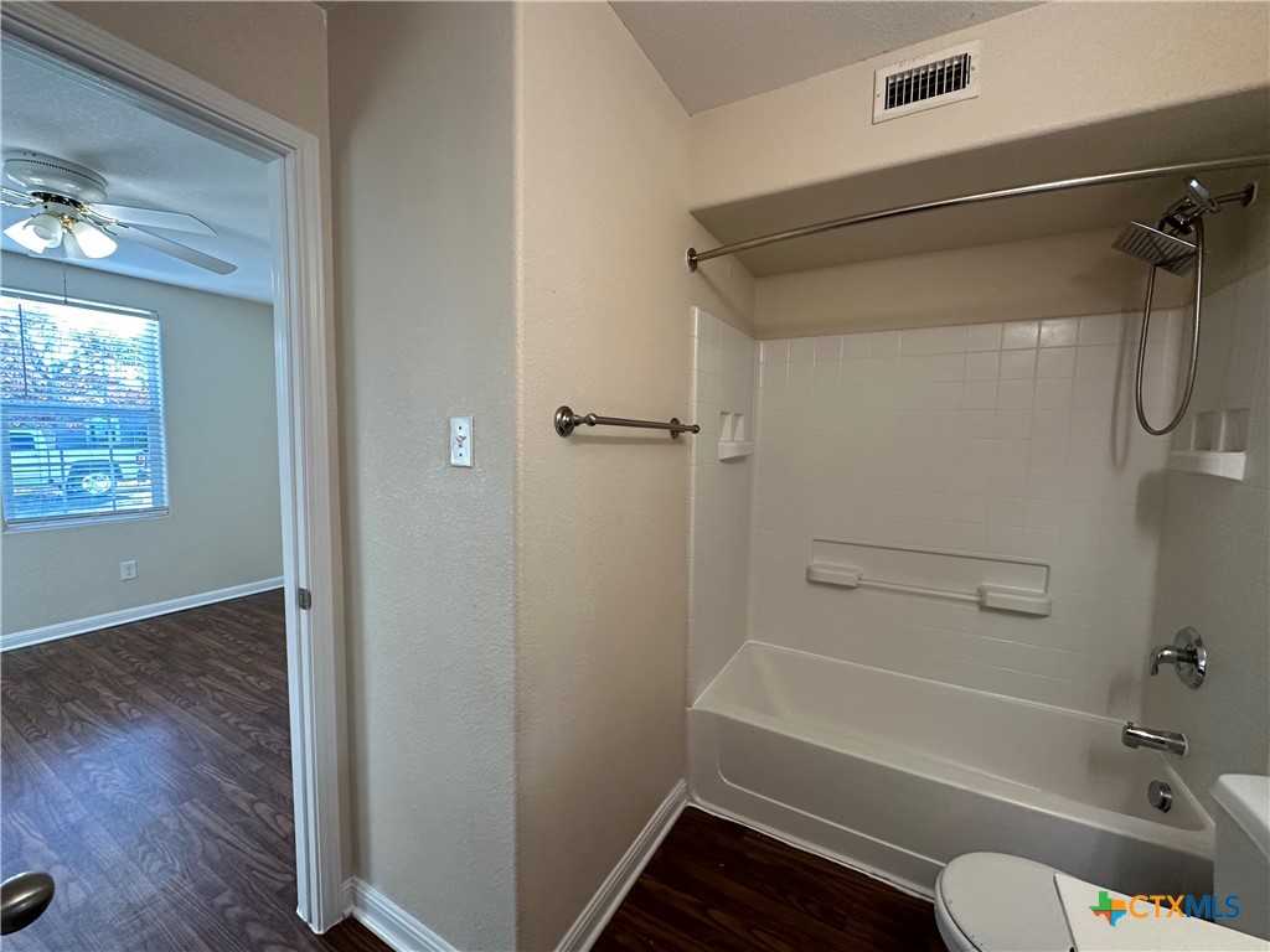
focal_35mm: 14
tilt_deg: -4.6
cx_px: 635
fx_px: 514
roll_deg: -1.4
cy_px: 476
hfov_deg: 102.1
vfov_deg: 85.7
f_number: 2.2
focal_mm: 2.22
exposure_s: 1/120
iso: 250
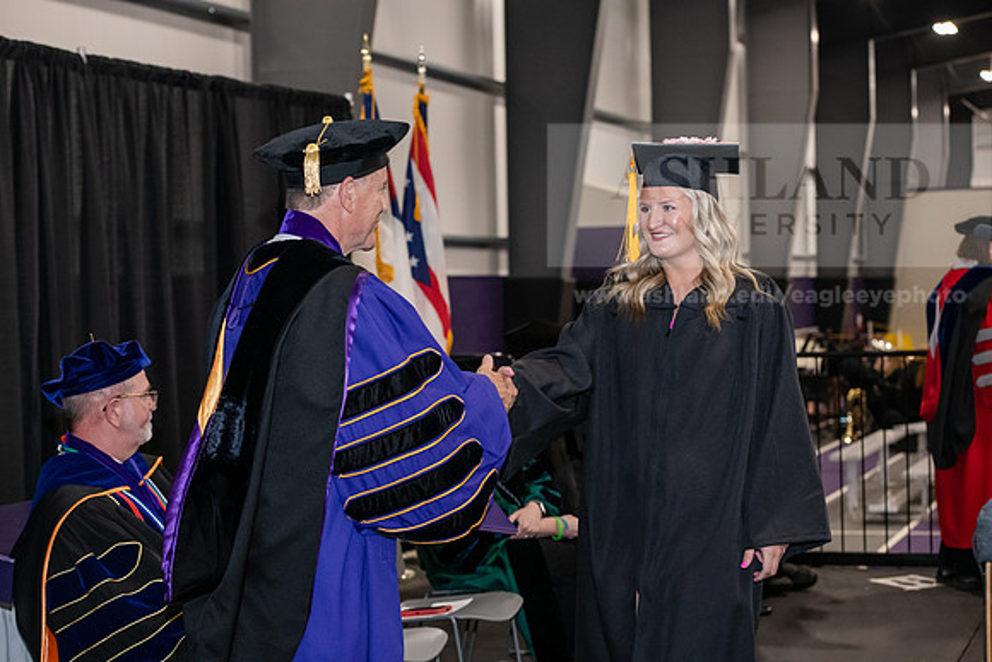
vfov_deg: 19.5
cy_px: 331
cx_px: 496
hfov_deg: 28.8
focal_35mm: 70
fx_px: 1929
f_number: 5
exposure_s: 1/200
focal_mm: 70
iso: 2500
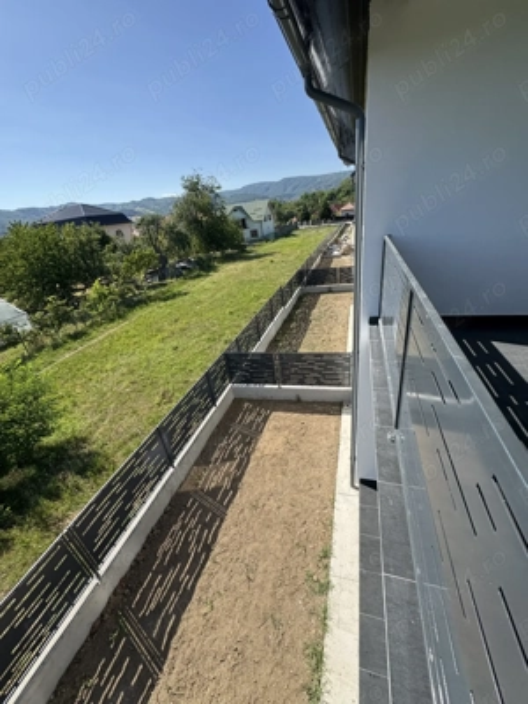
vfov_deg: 102.1
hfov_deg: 85.7
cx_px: 264
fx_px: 285
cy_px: 352
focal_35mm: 14
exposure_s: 1/993
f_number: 2.2
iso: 40
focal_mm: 2.22
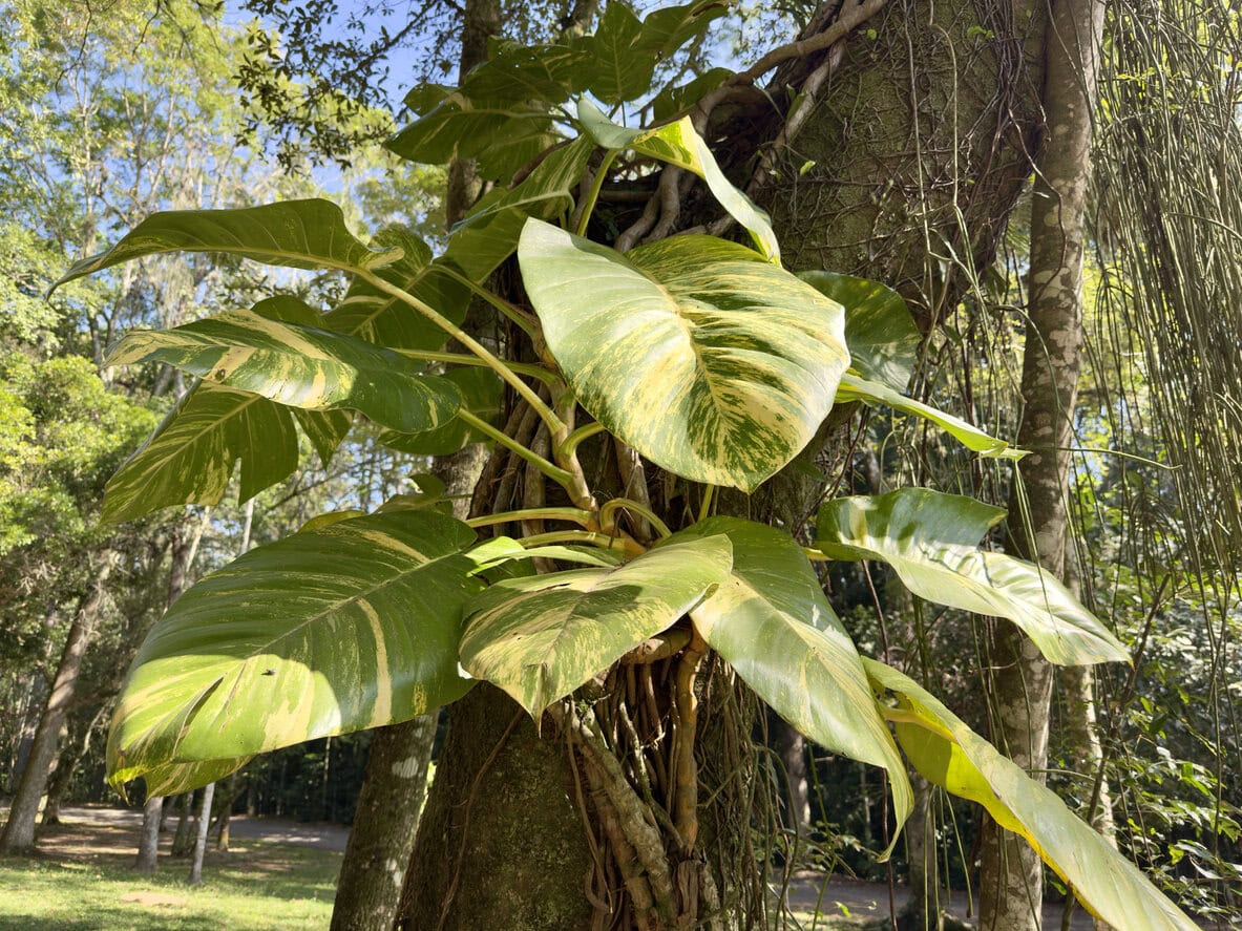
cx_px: 621
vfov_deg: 56.8
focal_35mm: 24
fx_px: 861
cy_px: 466
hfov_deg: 71.6
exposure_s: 1/627
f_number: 1.8
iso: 100
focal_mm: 6.8
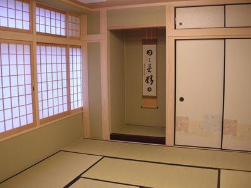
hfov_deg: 50.1
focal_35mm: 37
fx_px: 268
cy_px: 94
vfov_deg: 38.7
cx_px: 126
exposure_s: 1/15.8
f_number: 2.9
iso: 50
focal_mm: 6.2
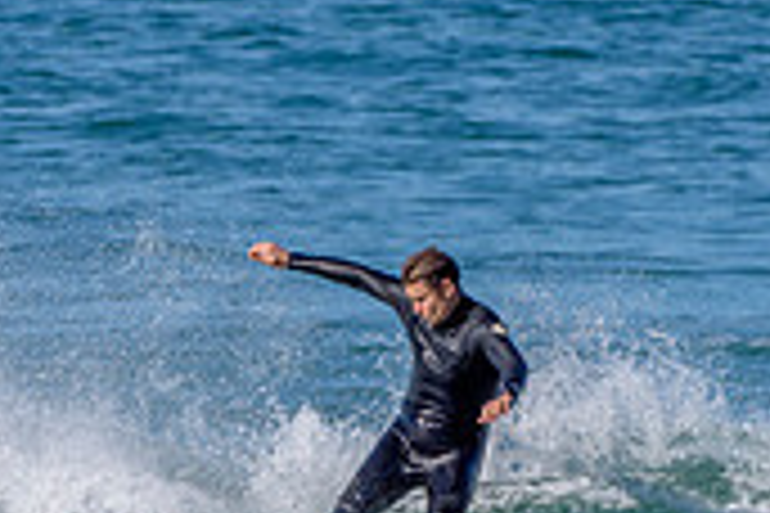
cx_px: 144
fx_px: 36251
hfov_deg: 1.2
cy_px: 623
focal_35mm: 1695
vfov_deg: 0.8
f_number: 5.6
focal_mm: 500
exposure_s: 1/2000
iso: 125
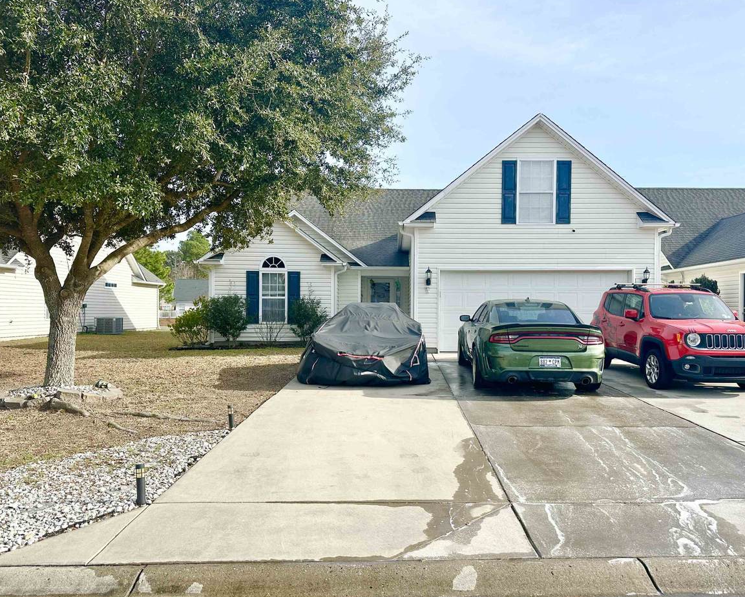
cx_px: 409
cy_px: 306
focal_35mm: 26
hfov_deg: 65.9
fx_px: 573
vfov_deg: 54.9
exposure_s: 1/3717
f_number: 1.78
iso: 80
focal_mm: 6.86
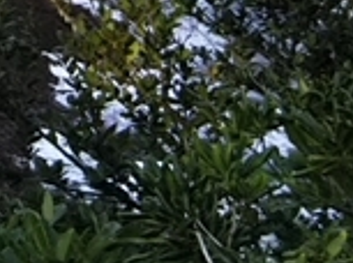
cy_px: -418
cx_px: -521
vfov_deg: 6.0
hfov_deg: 7.8
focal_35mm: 236
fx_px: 2401
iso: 20
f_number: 2.2
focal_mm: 4
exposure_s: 1/302
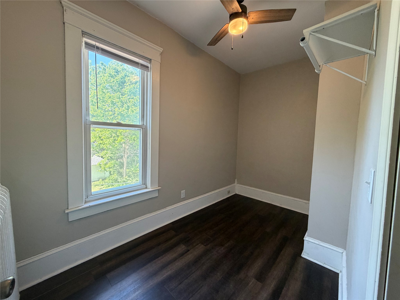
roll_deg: -1.4
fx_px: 162
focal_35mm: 14
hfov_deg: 102.1
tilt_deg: -4.3
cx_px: 200
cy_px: 150
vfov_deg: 85.7
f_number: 2.2
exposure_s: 1/60
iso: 250
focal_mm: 2.22
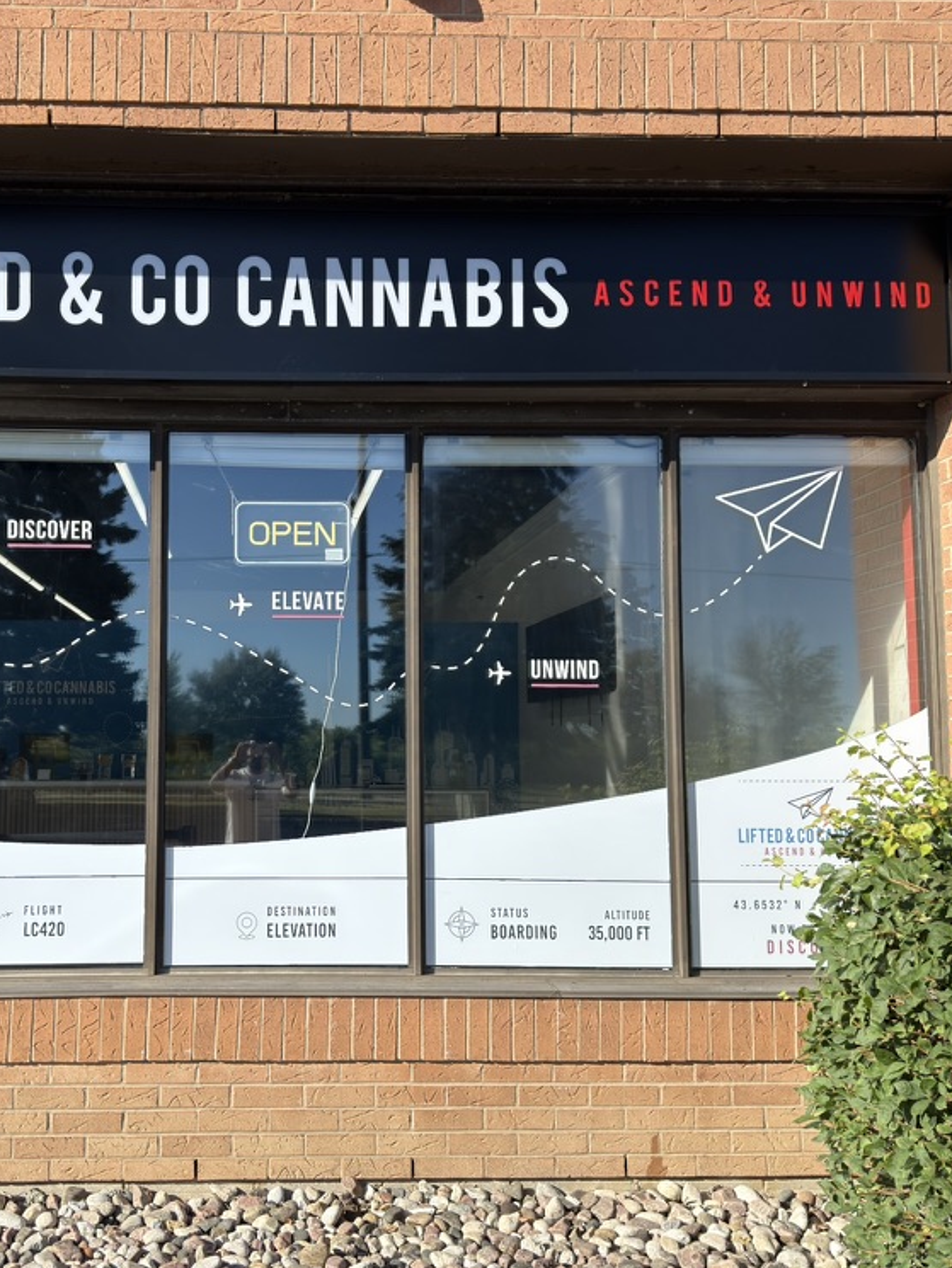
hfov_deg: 42.2
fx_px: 1210
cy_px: 642
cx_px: 288
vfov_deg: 55.3
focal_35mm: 33
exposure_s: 1/3497
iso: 80
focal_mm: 6.76
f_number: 1.78
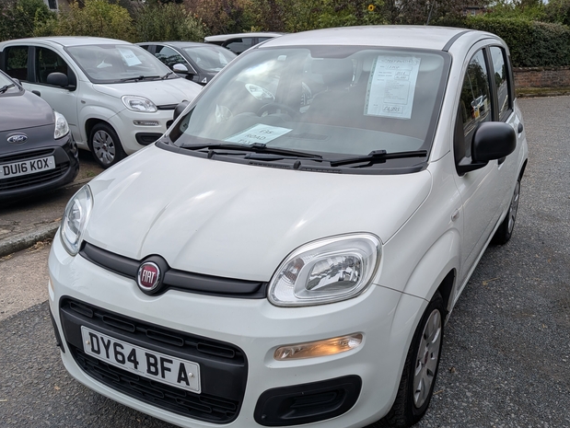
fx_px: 511
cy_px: 265
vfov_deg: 45.1
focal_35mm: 31
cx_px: 307
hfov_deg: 58.3
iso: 29
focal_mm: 4.53
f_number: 1.7
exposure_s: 1/8772
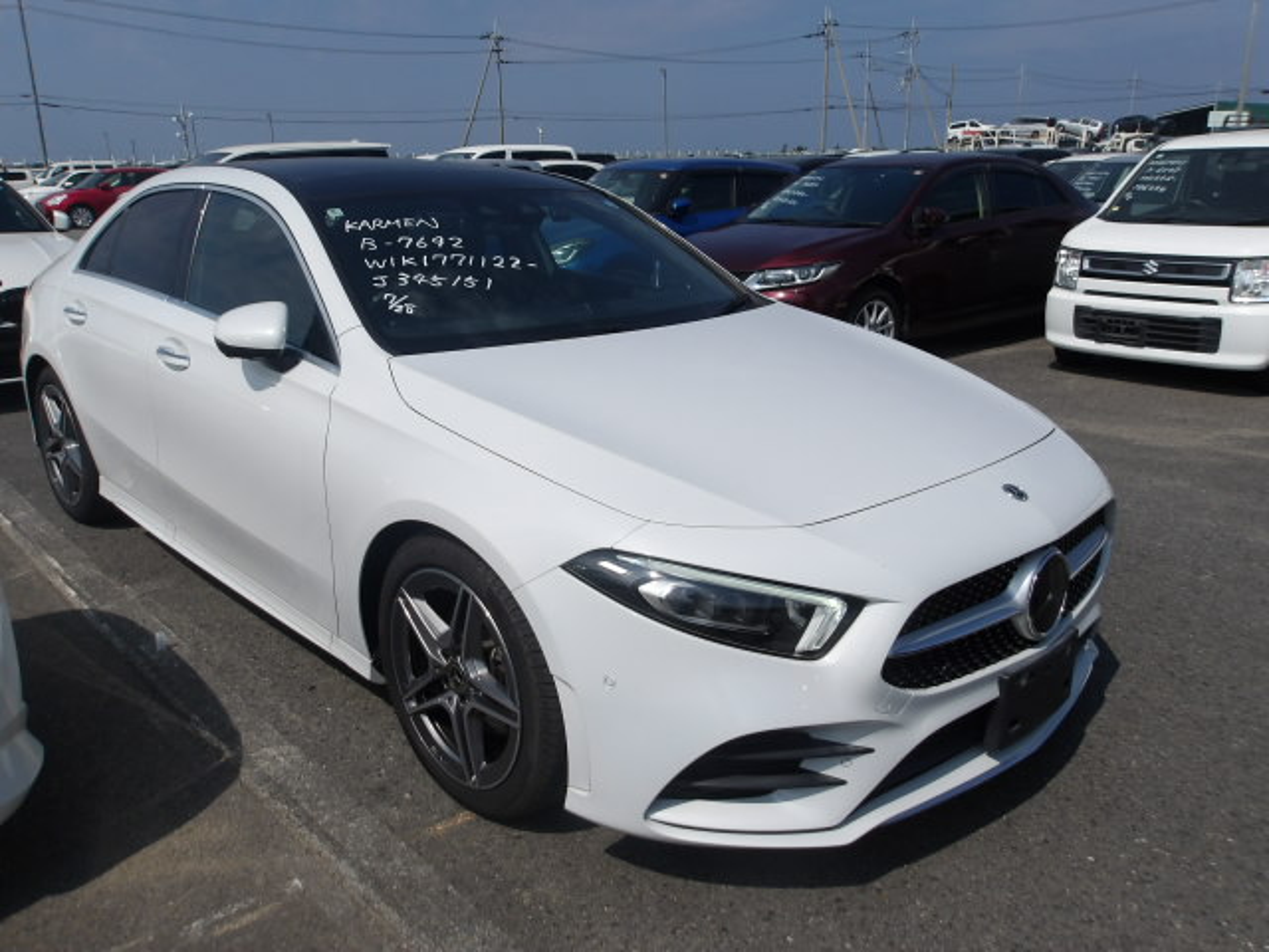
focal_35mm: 27
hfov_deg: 65.3
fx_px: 990
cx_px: 634
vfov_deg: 51.4
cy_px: 476
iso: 100
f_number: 10.4
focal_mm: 4.9
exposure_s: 1/295
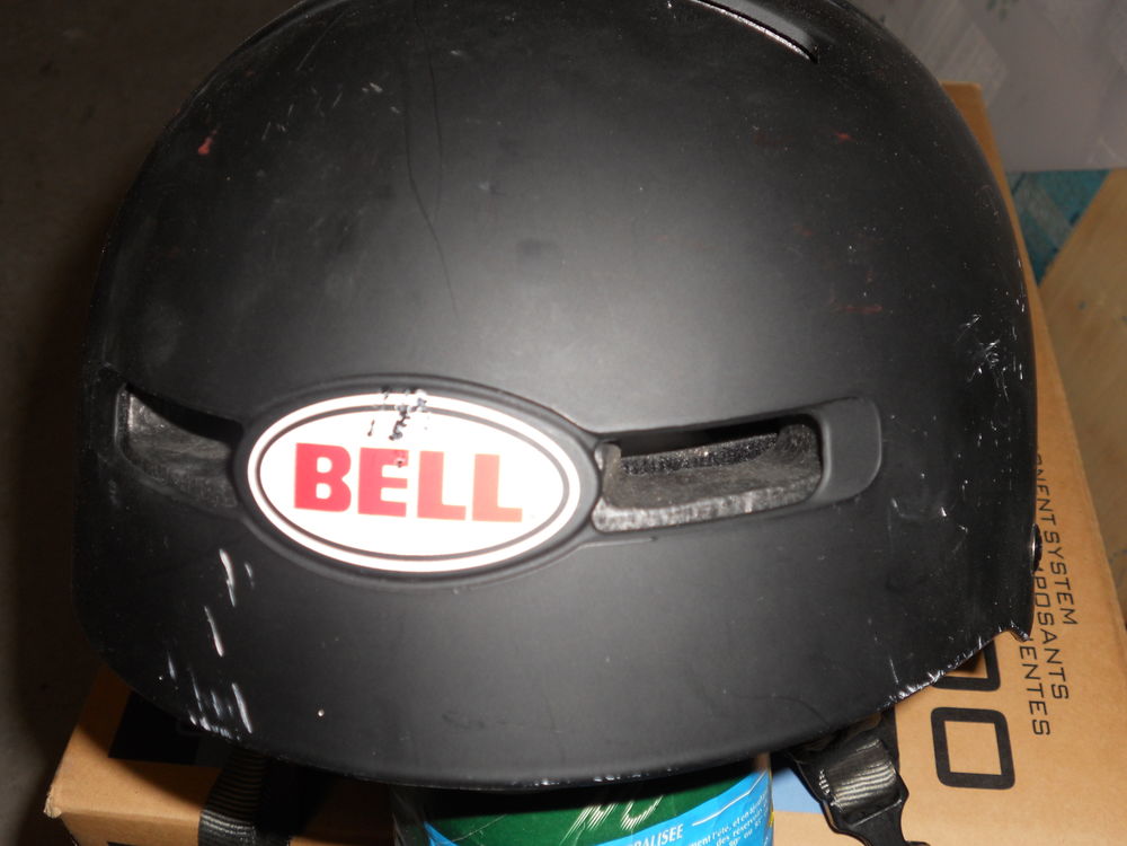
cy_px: 423
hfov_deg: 49.0
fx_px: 1237
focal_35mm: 38
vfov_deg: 37.7
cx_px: 564
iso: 80
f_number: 3.9
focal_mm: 6.9
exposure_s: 1/30
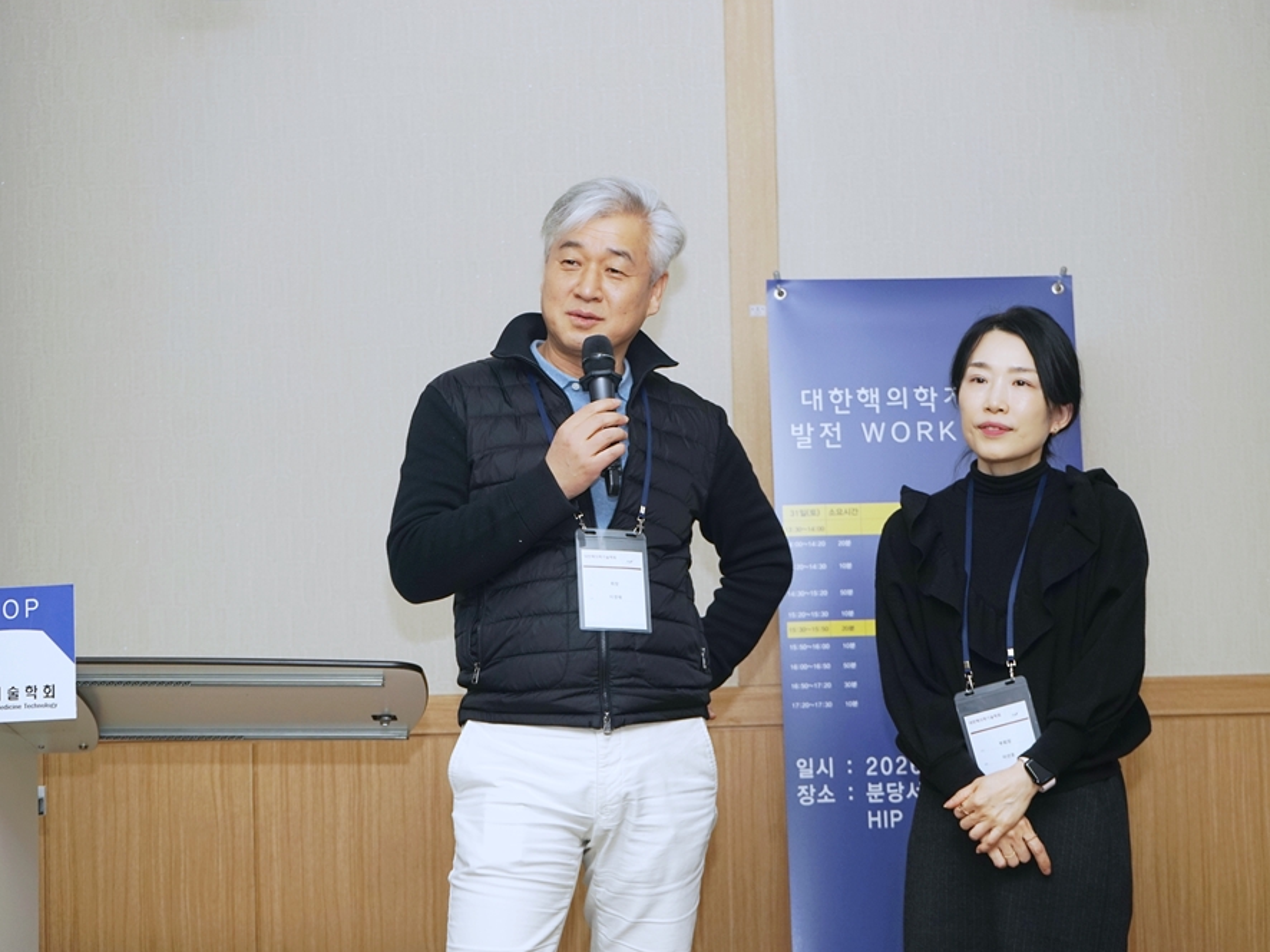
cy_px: 477
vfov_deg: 19.4
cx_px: 677
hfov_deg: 25.7
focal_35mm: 76
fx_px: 2788
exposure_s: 1/60
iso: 320
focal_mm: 70
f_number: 7.1
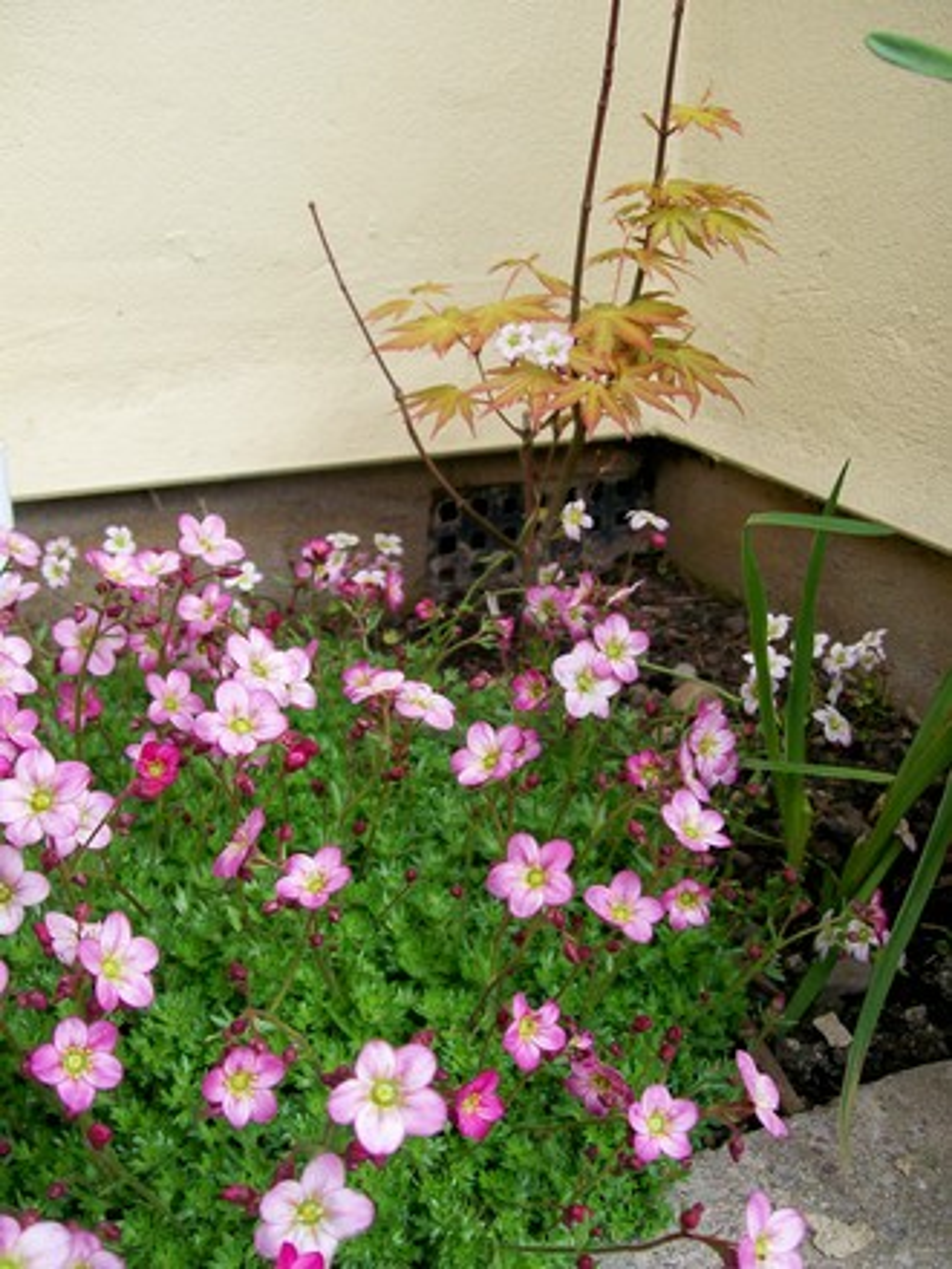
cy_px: 634
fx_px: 1320
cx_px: 476
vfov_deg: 51.4
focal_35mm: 36
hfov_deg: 39.7
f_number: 2.7
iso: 80
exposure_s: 1/514
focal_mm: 6
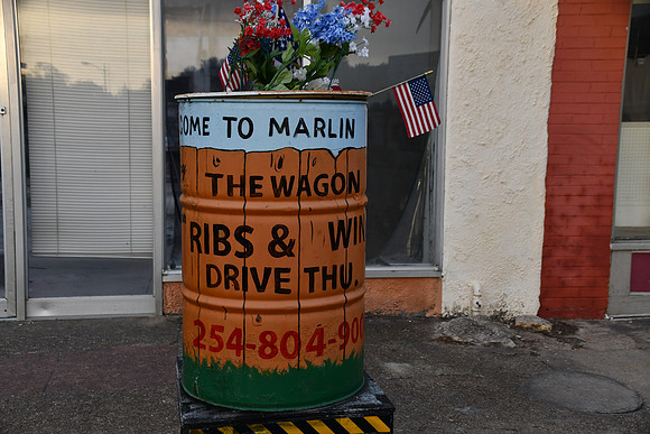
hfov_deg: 42.7
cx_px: 325
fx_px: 831
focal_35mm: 46
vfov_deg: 29.3
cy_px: 217
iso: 360
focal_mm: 31
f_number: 5.6
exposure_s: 1/250
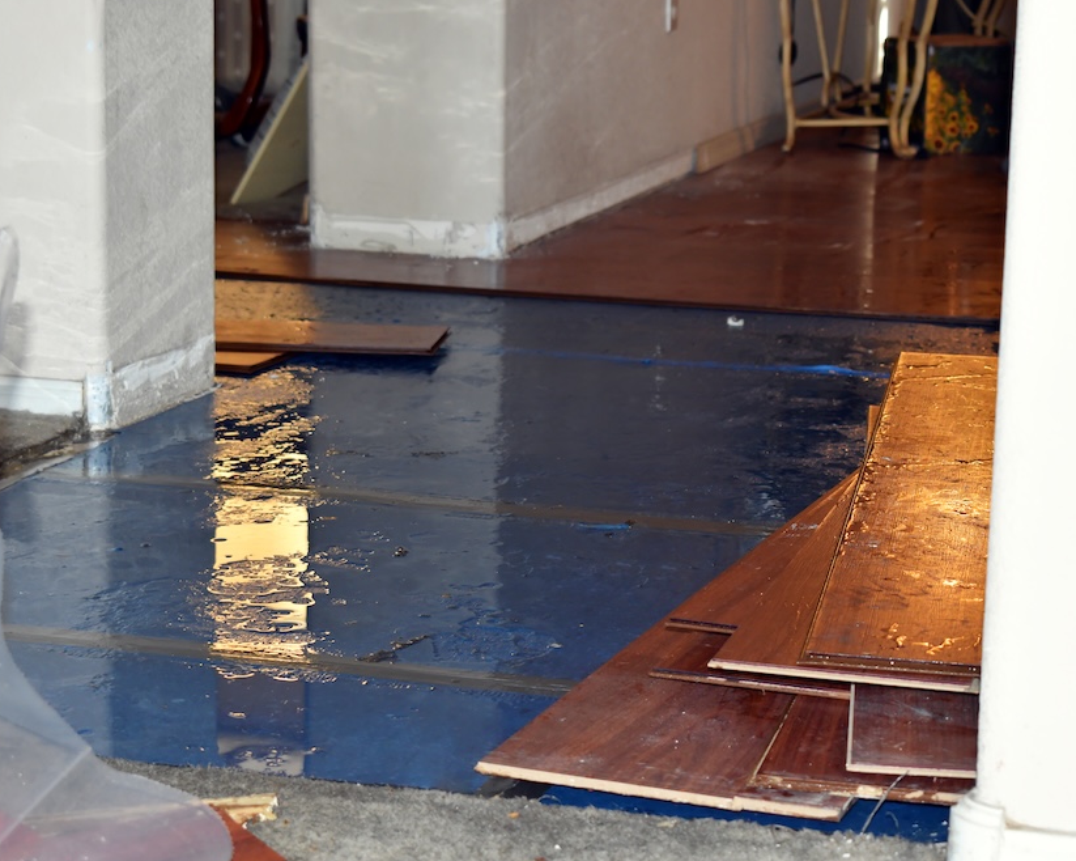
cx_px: 509
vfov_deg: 17.3
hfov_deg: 21.5
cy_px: 430
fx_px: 2834
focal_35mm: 89
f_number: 5.6
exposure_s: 1/60
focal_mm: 52
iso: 900
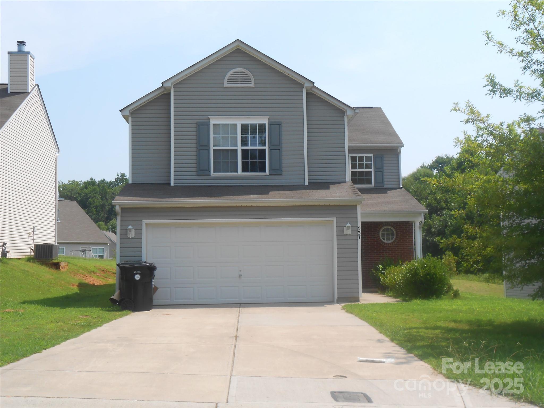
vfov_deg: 32.9
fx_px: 691
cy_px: 204
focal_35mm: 44
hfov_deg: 42.9
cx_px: 272
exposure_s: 1/640
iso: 80
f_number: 4.5
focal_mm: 7.8
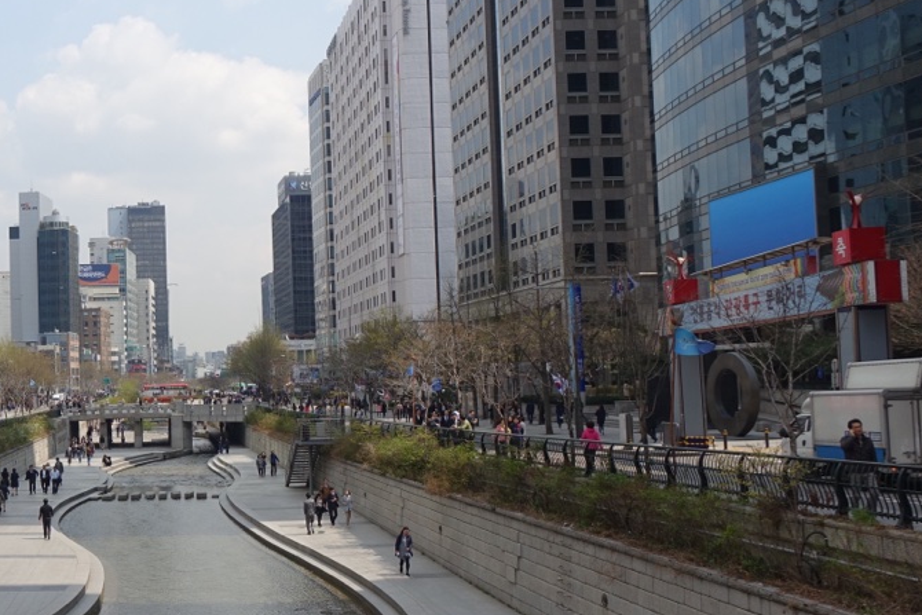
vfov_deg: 31.2
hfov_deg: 43.3
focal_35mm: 43
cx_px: 182
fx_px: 1101
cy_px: 334
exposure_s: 1/800
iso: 125
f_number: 4
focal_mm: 8.8
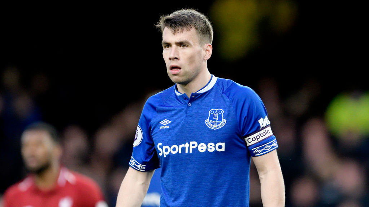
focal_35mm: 630
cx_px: 184
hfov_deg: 3.4
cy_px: 119
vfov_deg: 1.9
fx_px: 6164
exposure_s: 1/1600
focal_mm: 400
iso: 1600
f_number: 2.8
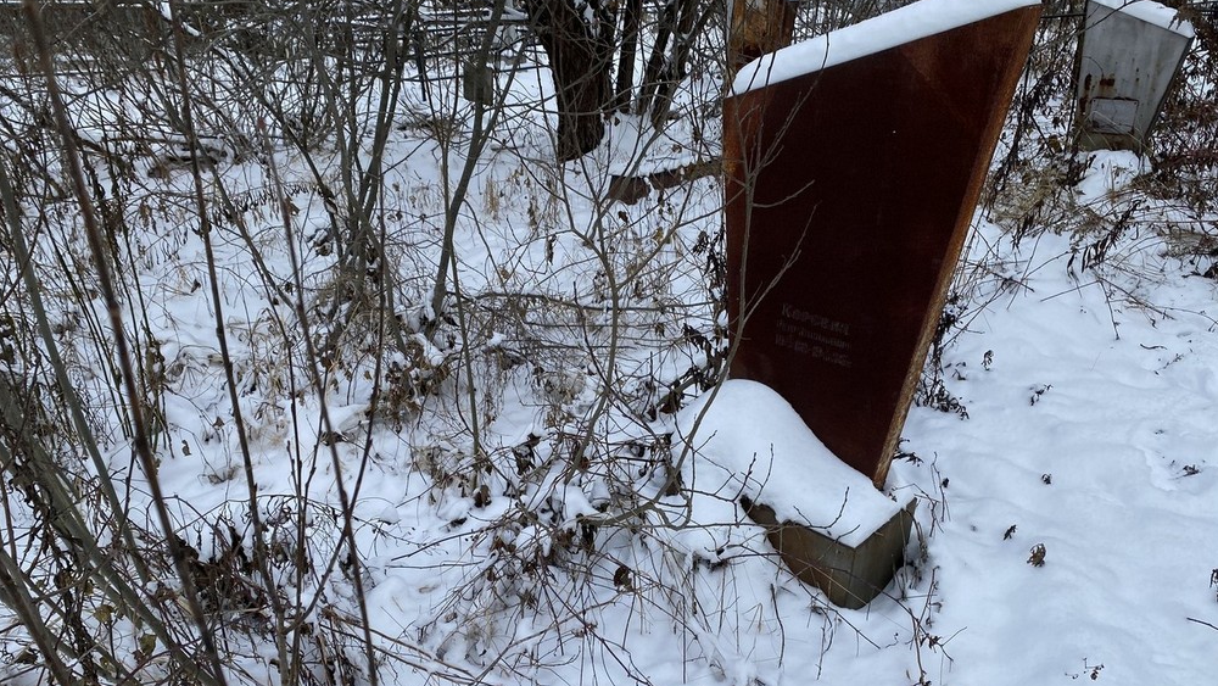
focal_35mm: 29
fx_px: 937
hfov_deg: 66.1
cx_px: 619
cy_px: 450
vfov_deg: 39.8
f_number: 1.8
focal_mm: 4.25
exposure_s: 1/877
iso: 32
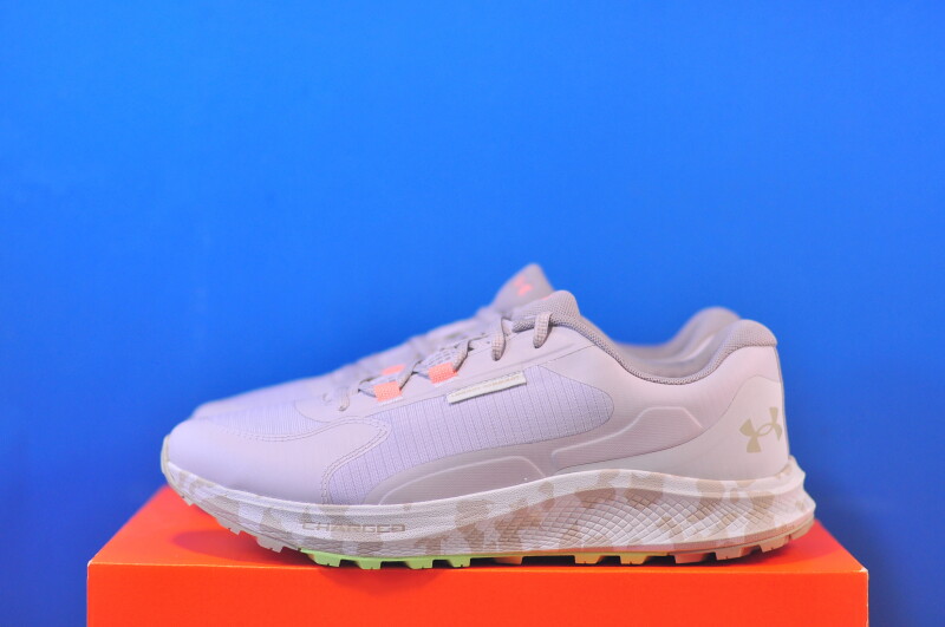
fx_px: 1966
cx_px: 472
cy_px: 314
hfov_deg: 27.0
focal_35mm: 75
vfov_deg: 18.1
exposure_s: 1/320
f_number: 2.2
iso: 250
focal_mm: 50
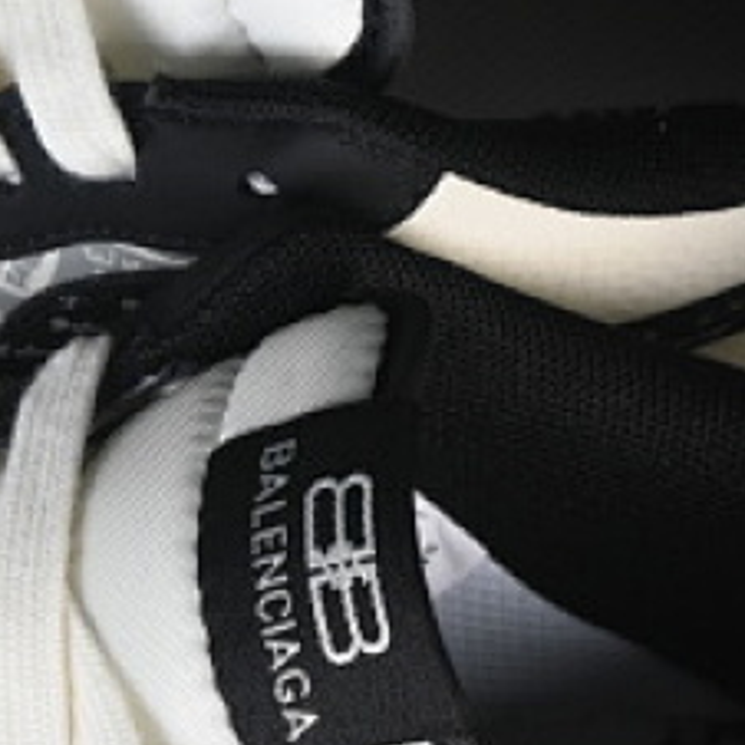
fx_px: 7402
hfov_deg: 5.7
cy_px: 494
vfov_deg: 5.8
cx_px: 33
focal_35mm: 304
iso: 160
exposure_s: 1/80
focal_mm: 50
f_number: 7.1
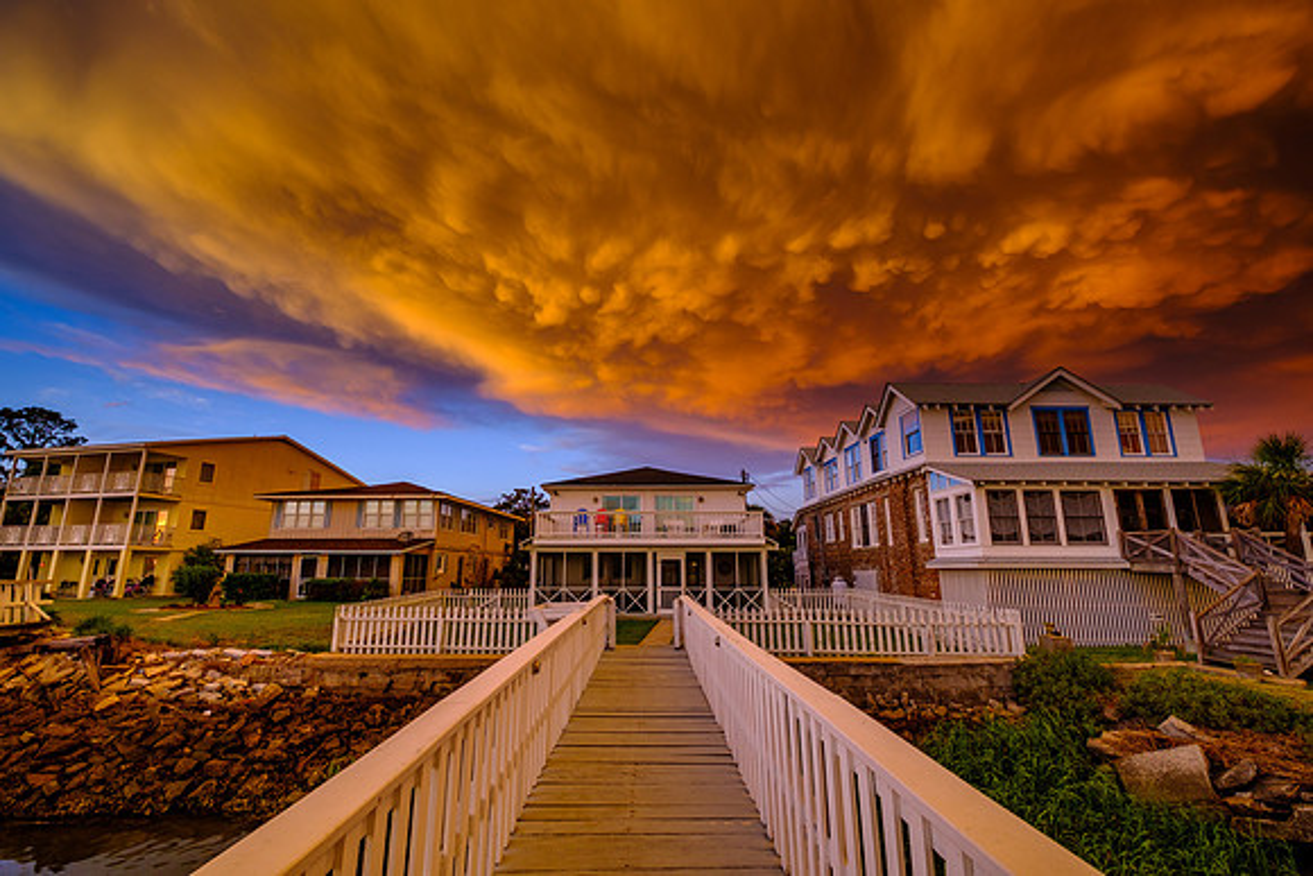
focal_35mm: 15
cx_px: 656
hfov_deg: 99.4
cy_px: 438
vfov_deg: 76.4
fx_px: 556
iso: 200
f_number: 8
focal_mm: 10
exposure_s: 1/15
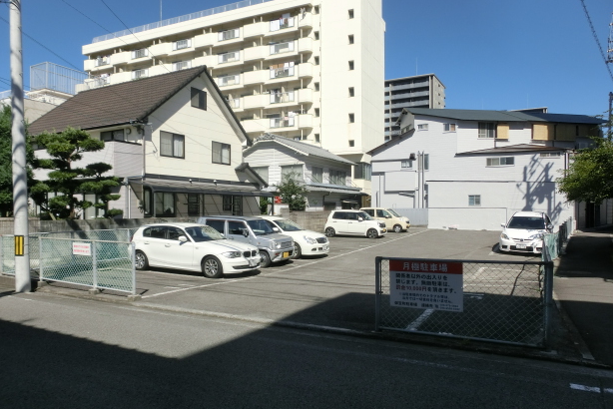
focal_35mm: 26
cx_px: 302
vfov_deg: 49.6
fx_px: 443
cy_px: 220
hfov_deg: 69.4
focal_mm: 4.24
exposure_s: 1/250
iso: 80
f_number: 7.9
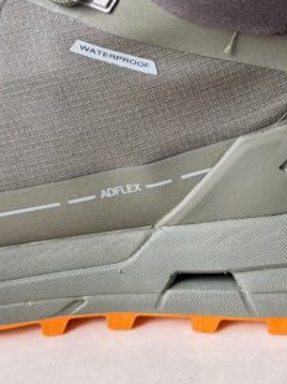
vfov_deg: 31.2
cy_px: 164
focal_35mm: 62
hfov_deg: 23.5
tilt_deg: -19.5
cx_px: 198
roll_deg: -0.4
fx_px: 686
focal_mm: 6.76
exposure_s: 1/100
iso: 400
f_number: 1.78
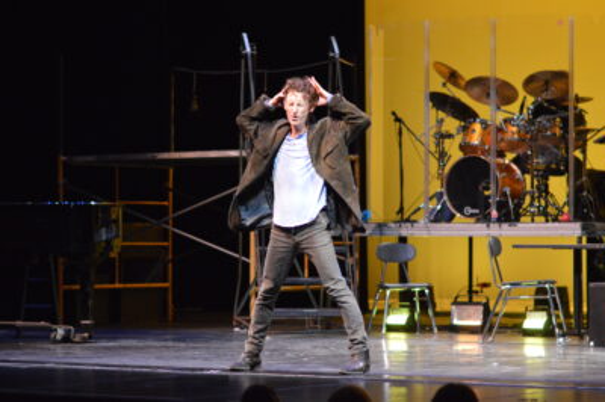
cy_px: 201
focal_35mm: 128
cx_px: 302
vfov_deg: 10.7
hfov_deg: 16.1
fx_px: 2141
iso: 3200
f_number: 2
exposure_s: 1/1000
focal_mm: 85
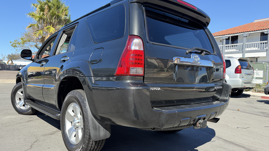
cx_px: 131
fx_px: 193
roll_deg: -0.7
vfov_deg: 42.9
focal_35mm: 27
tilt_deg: -1.9
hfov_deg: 69.8
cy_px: 79
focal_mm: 6.76
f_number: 1.78
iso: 100
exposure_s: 1/858
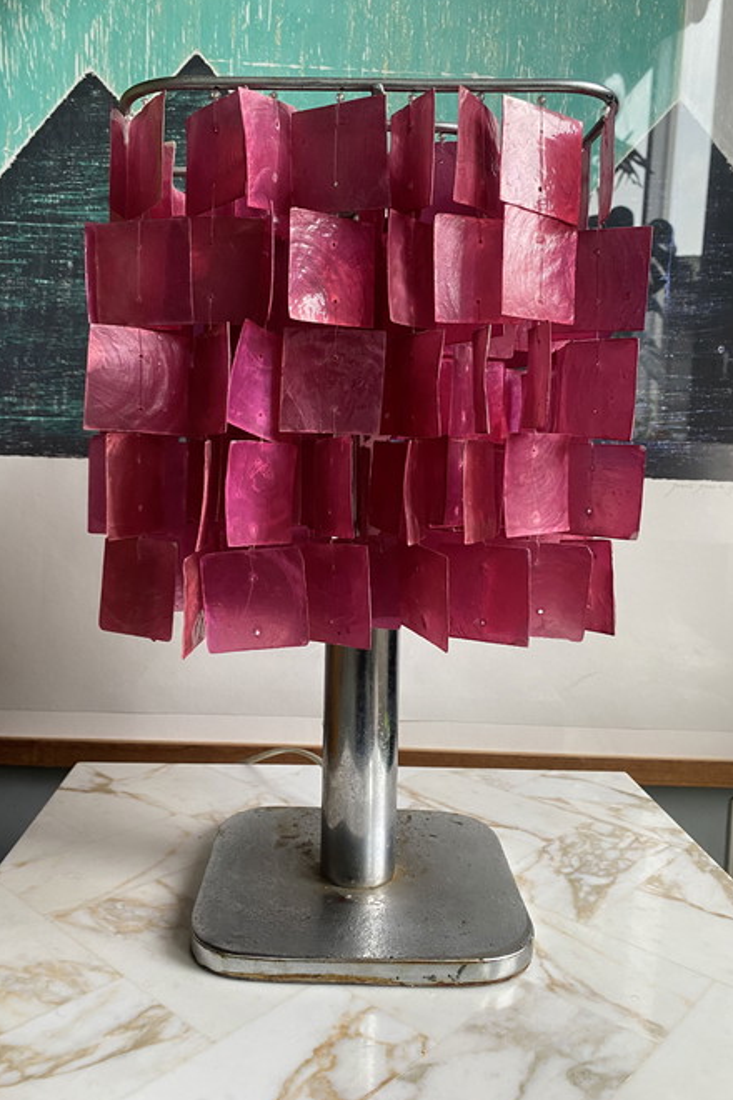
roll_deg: -2.0
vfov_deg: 65.5
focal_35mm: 28
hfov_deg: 46.4
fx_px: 855
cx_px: 338
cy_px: 548
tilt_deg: -4.9
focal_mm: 4.25
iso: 200
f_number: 1.8
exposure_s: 1/60
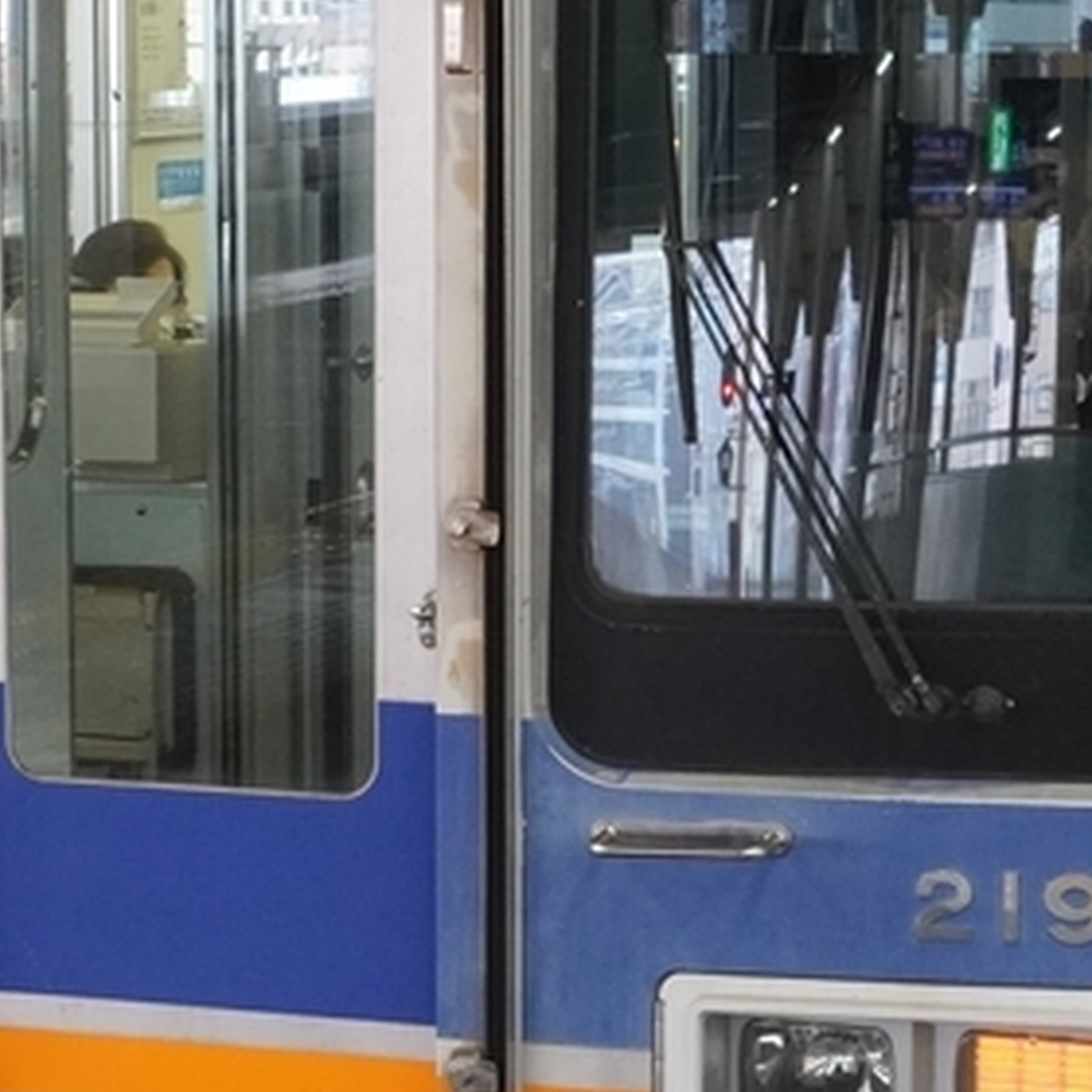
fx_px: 4491
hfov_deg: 13.8
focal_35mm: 126
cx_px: 261
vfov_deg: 13.8
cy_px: 694
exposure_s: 1/40
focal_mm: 23
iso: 1600
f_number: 10
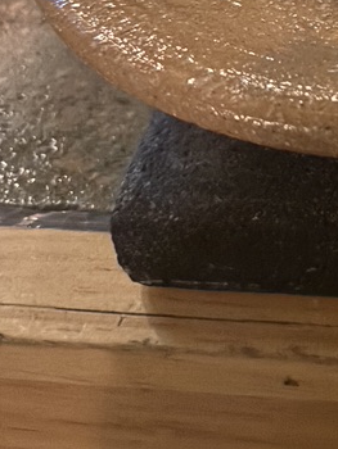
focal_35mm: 76
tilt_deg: -30.3
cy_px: -114
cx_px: 487
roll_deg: +1.0
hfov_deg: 17.7
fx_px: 988
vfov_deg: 23.1
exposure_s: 1/18
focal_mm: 5.96
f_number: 1.6
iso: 1250
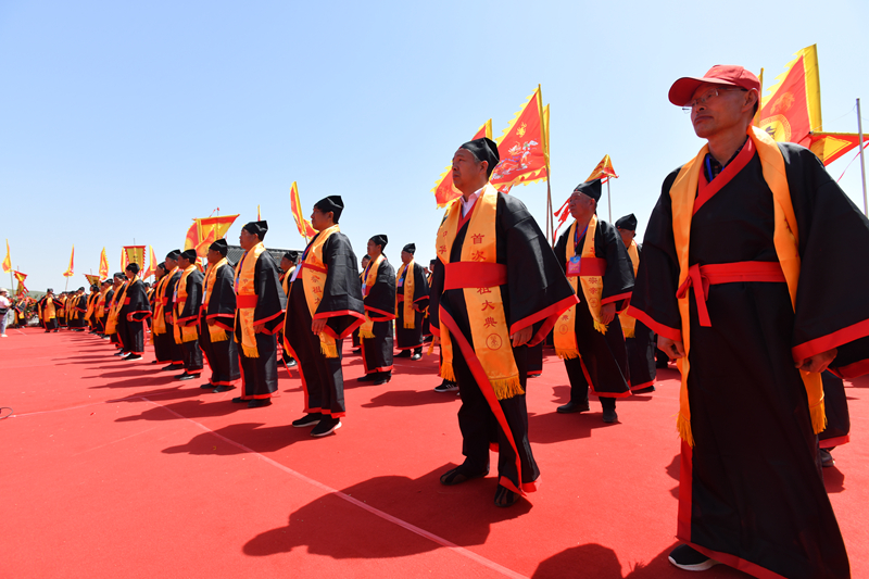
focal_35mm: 17
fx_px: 410
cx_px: 434
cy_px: 290
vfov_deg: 70.4
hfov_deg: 93.3
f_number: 8
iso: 125
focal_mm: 17
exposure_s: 1/250
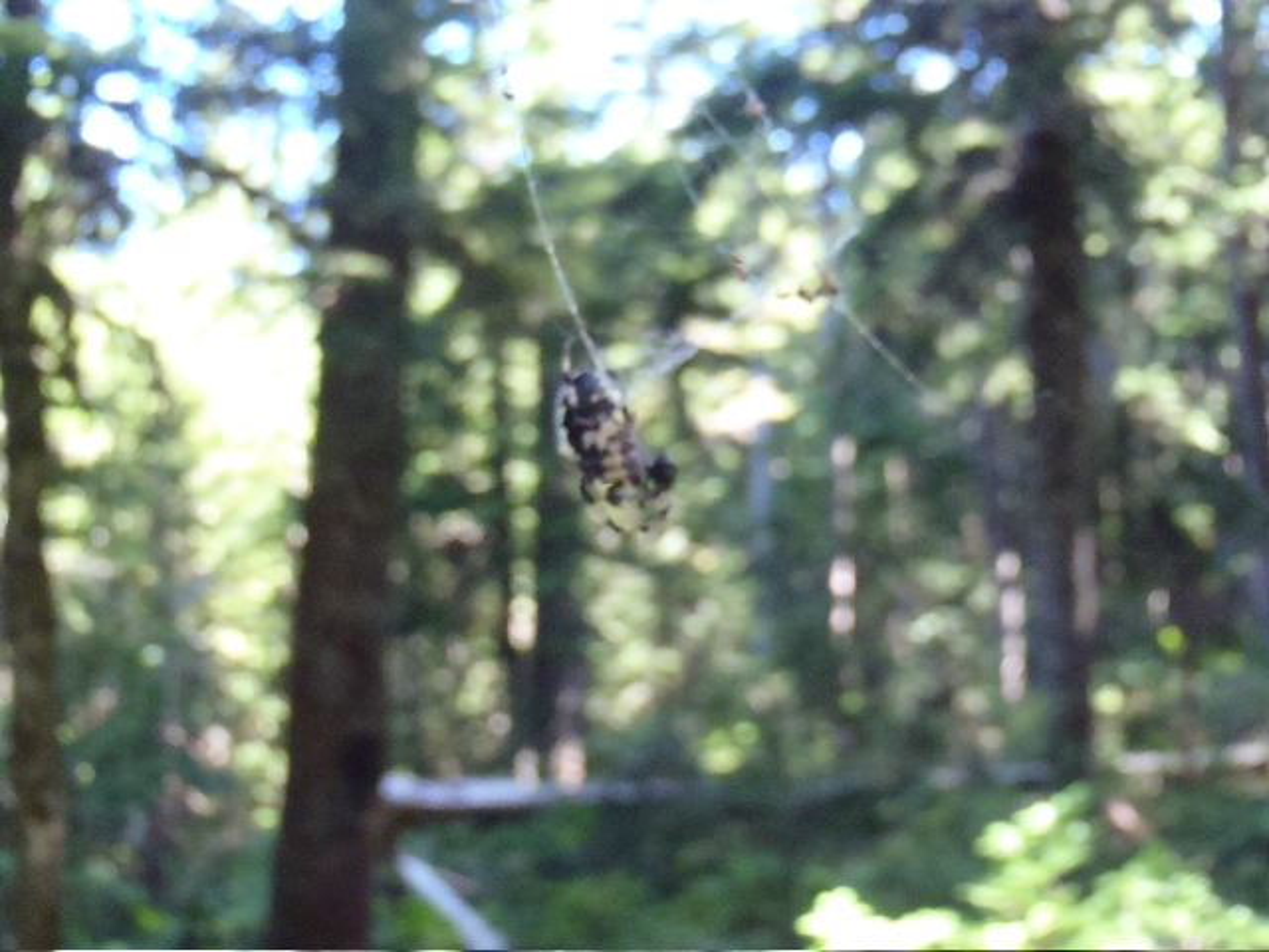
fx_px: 1356
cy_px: 476
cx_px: 634
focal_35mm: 37
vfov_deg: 38.7
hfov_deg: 50.1
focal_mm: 6.64
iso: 800
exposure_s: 1/60
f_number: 4.7
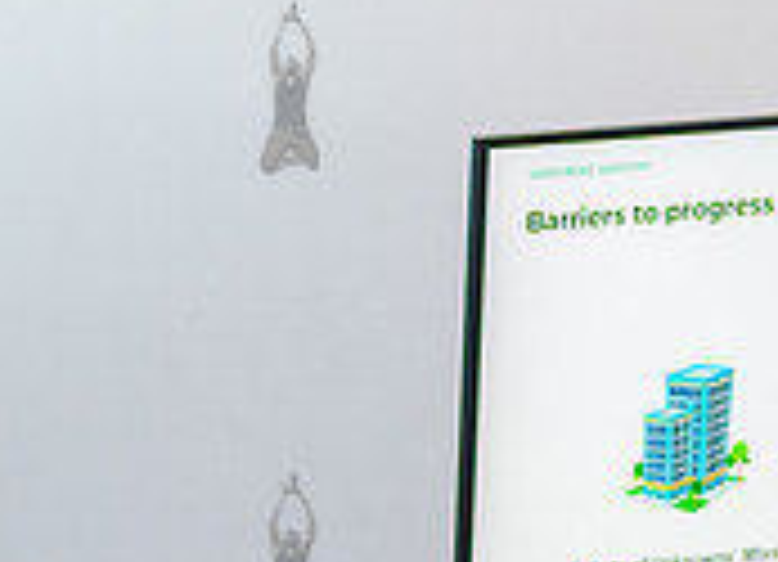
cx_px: 13
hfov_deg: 4.2
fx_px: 10537
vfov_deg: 3.1
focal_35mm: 475
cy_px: 556
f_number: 4
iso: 4000
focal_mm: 120
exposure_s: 1/320
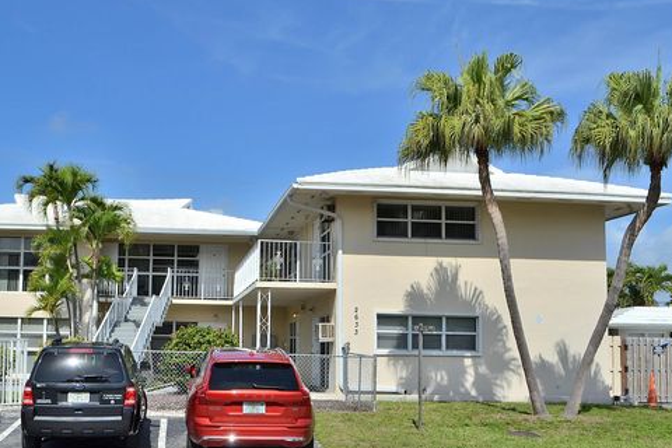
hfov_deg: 44.1
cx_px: 245
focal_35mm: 44
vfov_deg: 30.5
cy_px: 242
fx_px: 821
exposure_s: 1/400
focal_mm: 22
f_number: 10
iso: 100
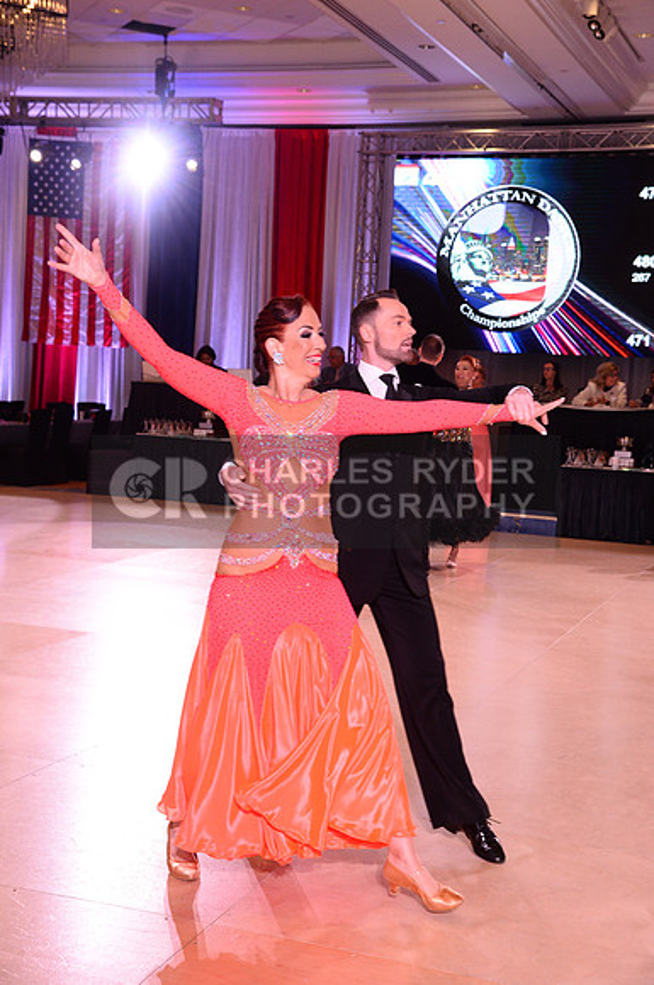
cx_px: 327
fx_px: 1421
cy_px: 492
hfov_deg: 25.9
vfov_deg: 38.2
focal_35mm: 52
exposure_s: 1/250
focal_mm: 52
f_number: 6.3
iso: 2500
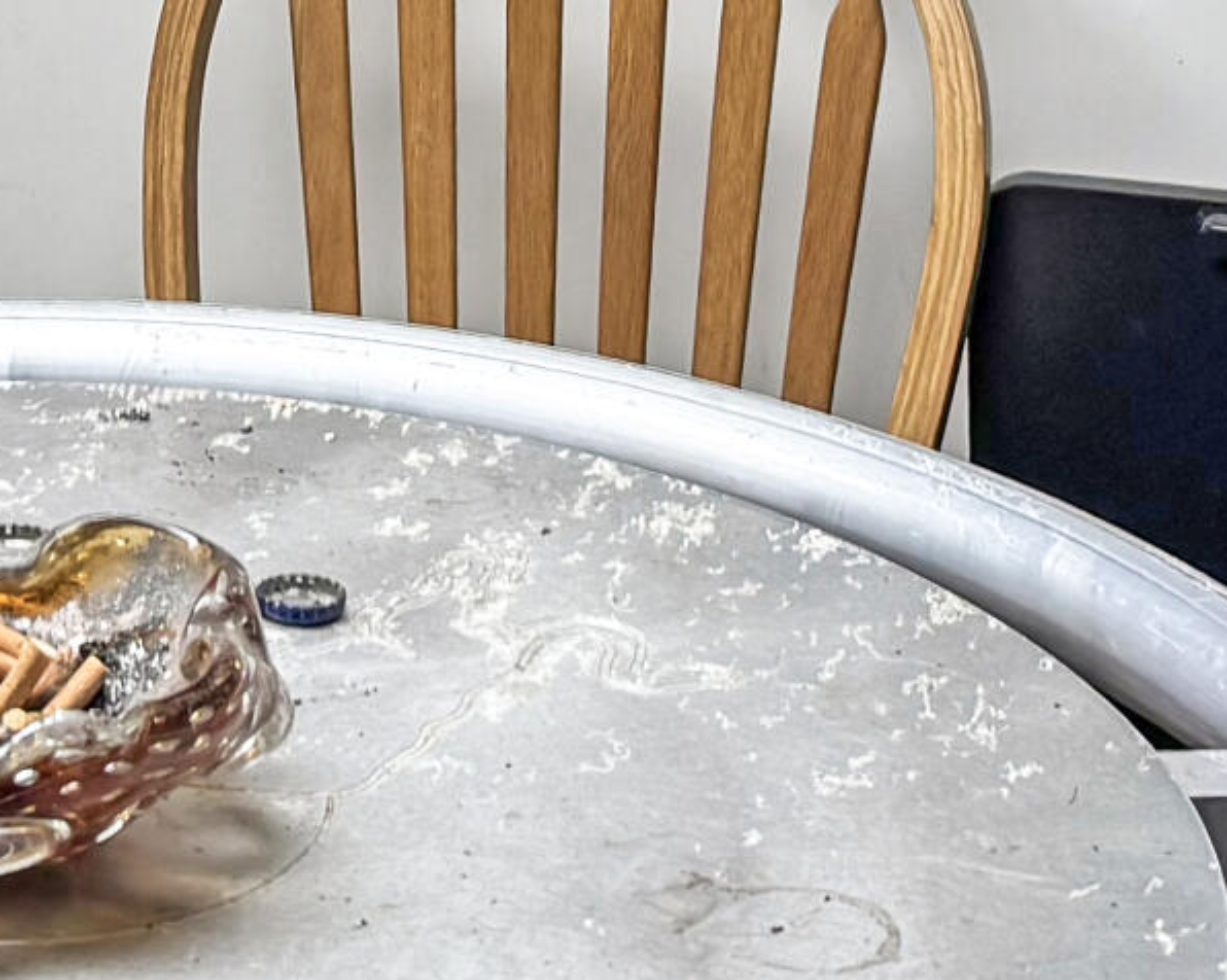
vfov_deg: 11.6
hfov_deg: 16.1
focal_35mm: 118
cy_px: -1027
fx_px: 4282
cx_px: 142
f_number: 1.78
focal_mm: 6.76
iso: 125
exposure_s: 1/120
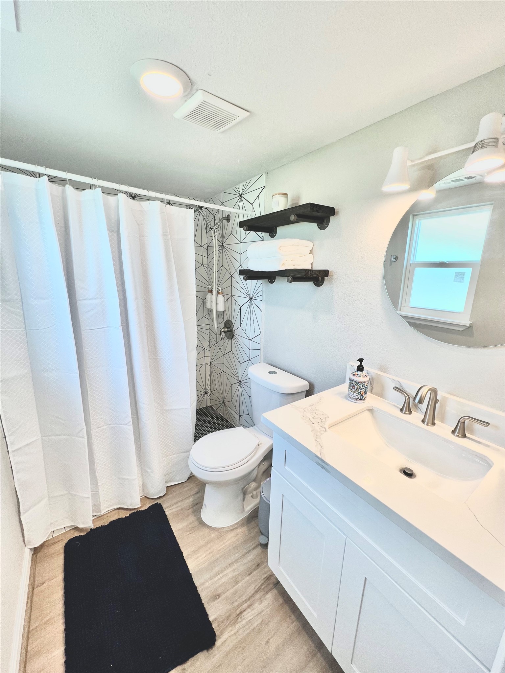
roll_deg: -1.3
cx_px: 252
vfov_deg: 106.2
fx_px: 253
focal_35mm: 13
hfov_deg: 89.9
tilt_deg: -13.5
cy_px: 336
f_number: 1.8
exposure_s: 1/120
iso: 64
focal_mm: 1.57
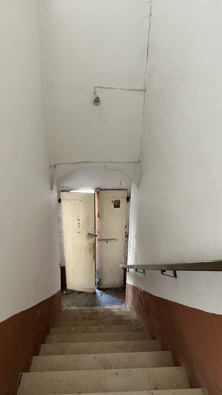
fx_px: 282
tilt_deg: -24.6
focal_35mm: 27
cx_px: 98
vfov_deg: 69.9
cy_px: 199
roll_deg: +1.2
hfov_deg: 42.8
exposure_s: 1/80
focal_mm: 6.86
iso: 250
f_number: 1.78
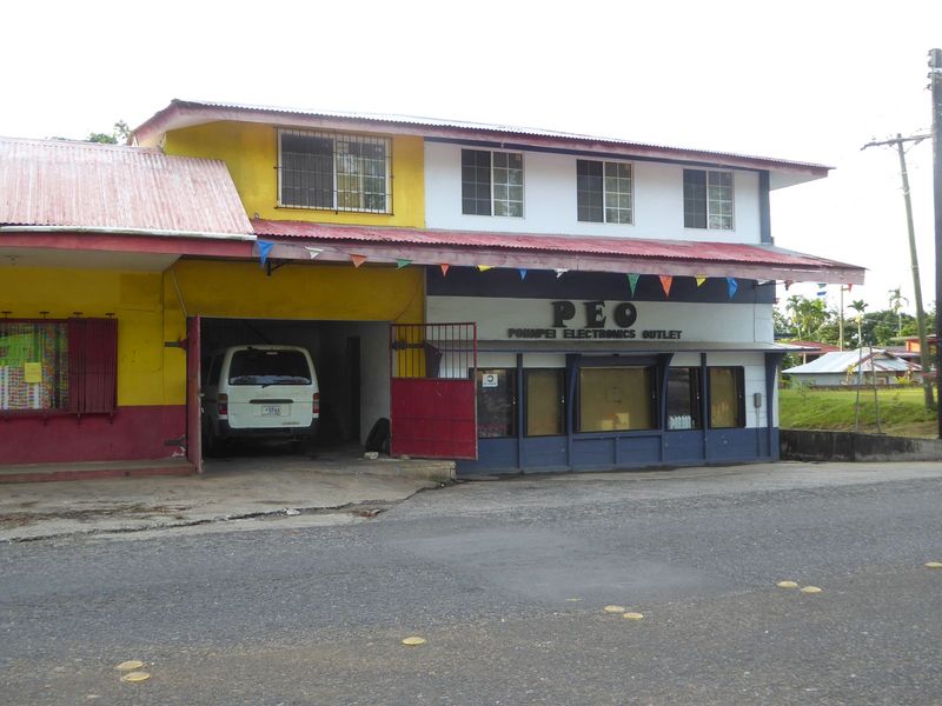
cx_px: 471
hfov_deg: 51.4
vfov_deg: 39.7
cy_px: 353
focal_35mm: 36
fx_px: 980
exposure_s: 1/80
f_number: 3.7
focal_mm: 6.3
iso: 80
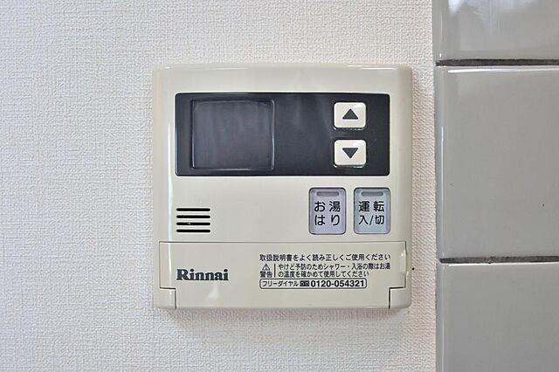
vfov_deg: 36.8
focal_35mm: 36
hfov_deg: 53.2
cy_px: 186
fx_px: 559
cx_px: 280
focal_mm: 24
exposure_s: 1/40
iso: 200
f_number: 4.5
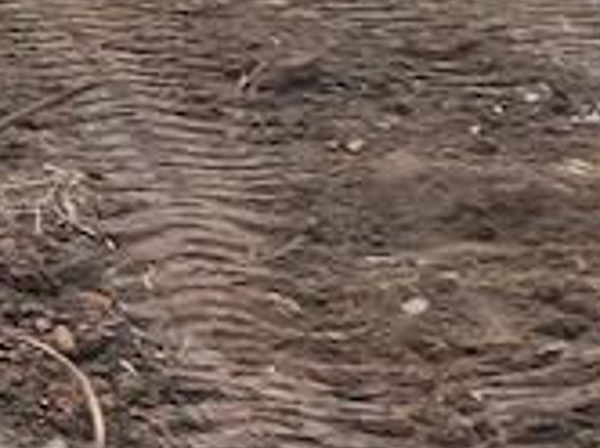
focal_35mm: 145
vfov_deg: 10.1
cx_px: -839
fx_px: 2510
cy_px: 25
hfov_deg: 11.3
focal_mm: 5.23
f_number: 1.8
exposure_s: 1/100
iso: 40
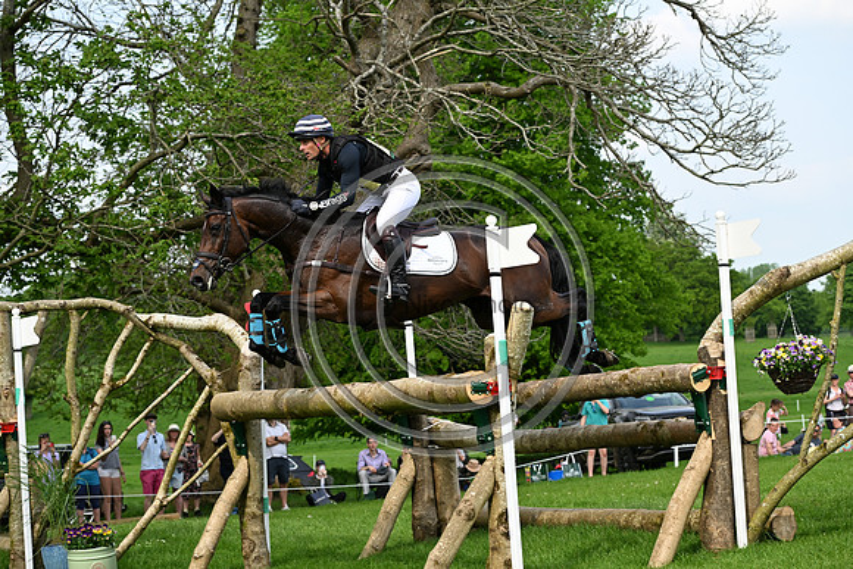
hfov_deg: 28.8
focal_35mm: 70
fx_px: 1659
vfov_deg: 19.5
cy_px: 284
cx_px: 426
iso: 400
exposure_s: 1/1250
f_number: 5
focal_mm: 70
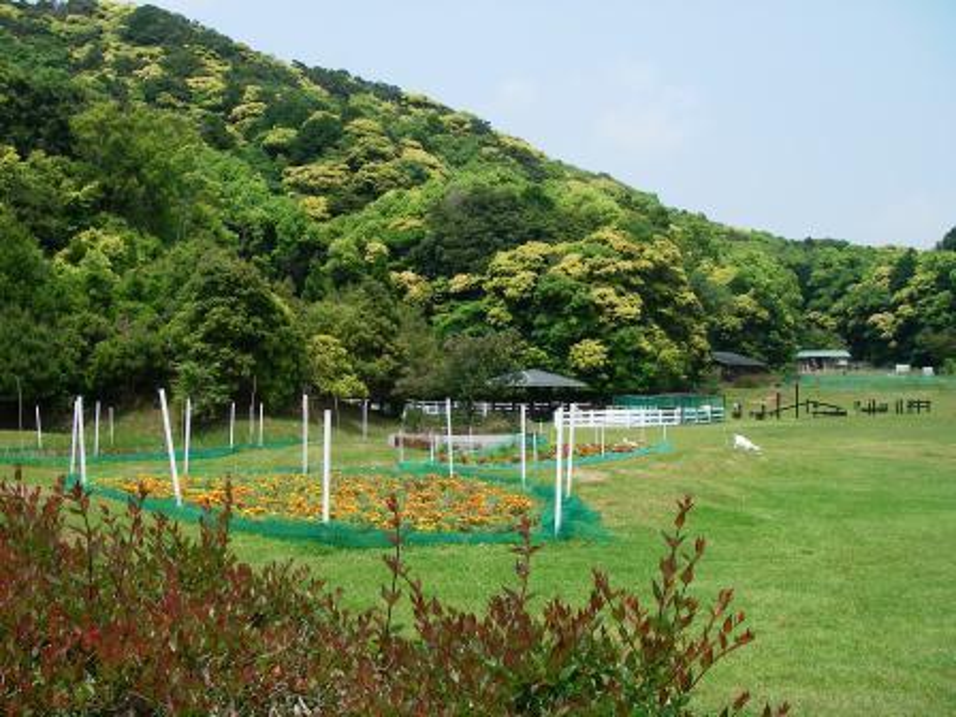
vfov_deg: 37.7
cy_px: 358
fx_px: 1049
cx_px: 478
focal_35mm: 38
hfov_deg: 49.0
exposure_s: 1/200
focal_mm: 6.3
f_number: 6.6
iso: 64
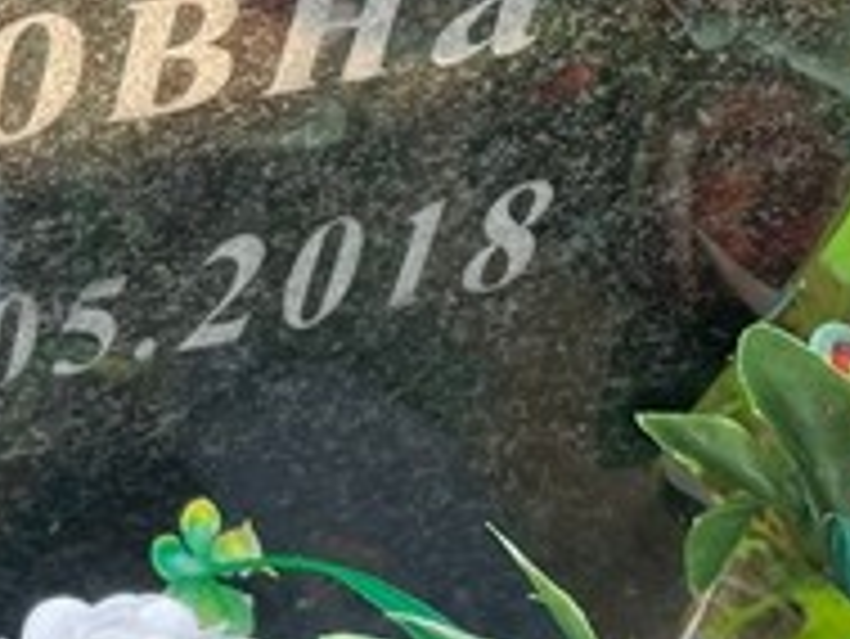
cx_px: -378
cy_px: -94
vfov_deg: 13.2
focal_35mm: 110
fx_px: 2703
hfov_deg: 16.5
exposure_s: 1/121
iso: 40
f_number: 1.6
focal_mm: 4.2
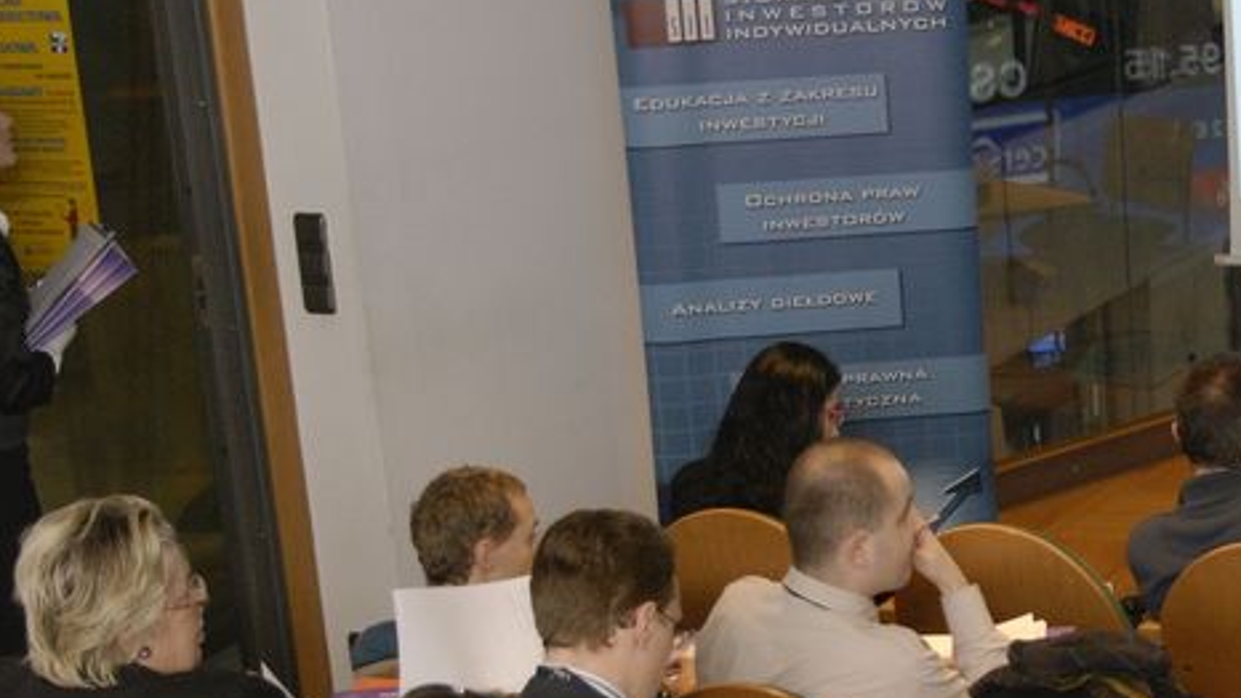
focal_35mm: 86
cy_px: 501
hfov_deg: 23.5
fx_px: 2830
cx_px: 1284
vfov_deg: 14.0
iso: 640
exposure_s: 1/60
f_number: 3.3
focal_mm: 26
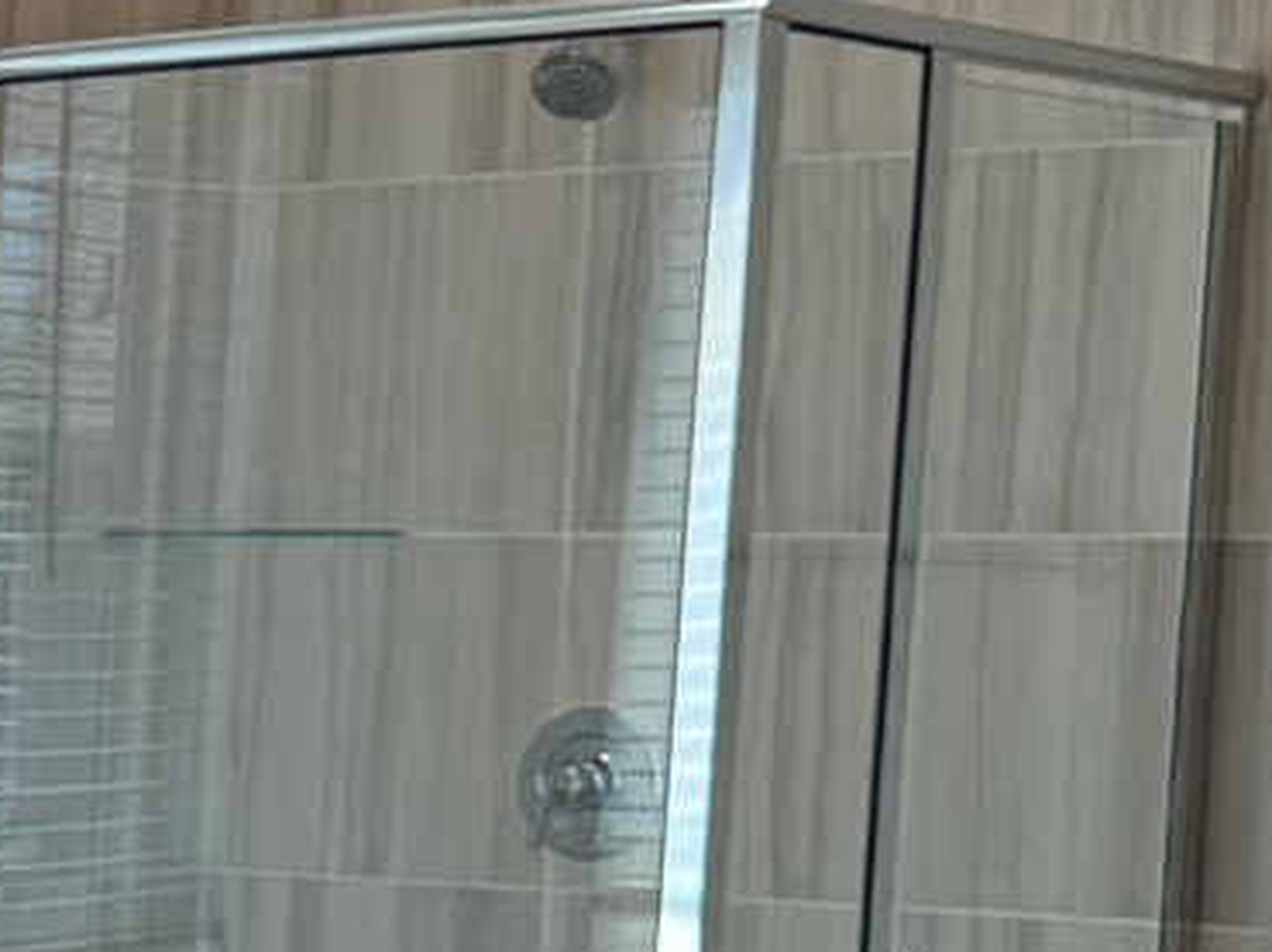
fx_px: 4884
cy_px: 1358
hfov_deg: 13.5
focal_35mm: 133
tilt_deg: -9.8
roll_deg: -0.6
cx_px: -932
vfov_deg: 10.8
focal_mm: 6.76
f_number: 1.78
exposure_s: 1/120
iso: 100
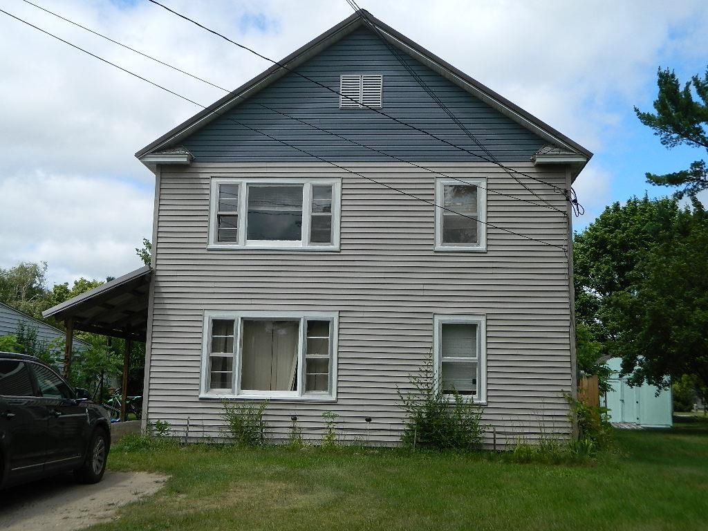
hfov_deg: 45.8
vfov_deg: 35.1
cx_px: 354
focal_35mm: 41
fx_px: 839
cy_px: 266
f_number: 3.5
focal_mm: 7.3
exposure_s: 1/800
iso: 80
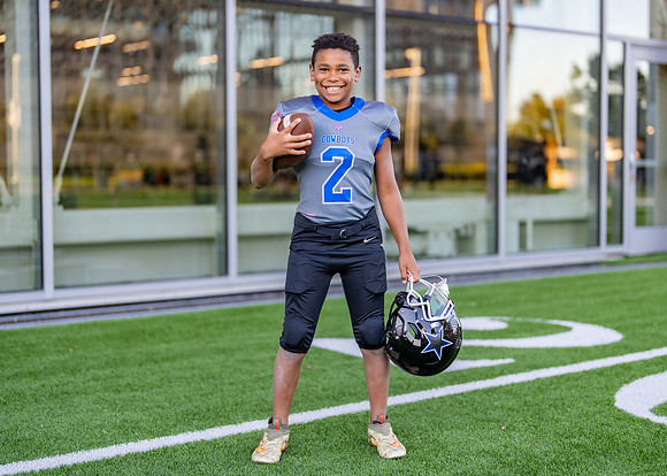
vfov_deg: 24.2
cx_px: 355
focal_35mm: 59
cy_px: 225
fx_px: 1111
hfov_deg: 33.4
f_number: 1.2
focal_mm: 50
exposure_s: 1/400
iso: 100
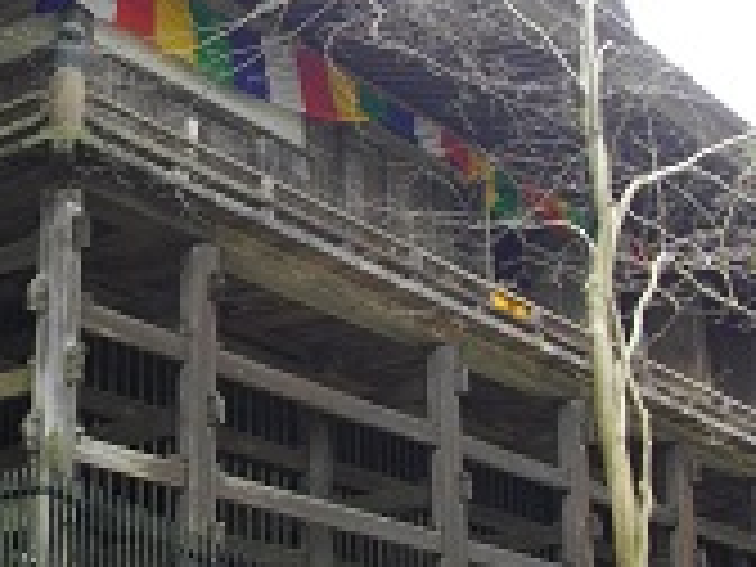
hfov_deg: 26.2
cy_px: 148
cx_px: 245
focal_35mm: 74
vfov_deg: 19.8
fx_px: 1616
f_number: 2.9
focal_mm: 5.7
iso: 200
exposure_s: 1/50
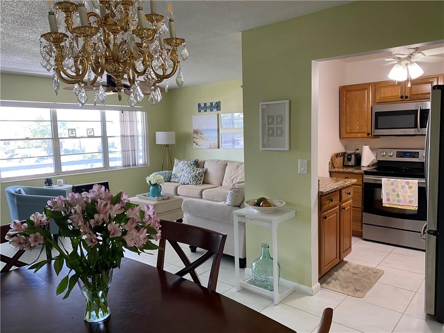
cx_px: 222
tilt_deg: -6.6
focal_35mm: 26
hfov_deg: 67.3
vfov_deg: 53.1
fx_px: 333
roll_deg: +1.7
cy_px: 166
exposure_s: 1/60
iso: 80
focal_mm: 4.25
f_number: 1.8
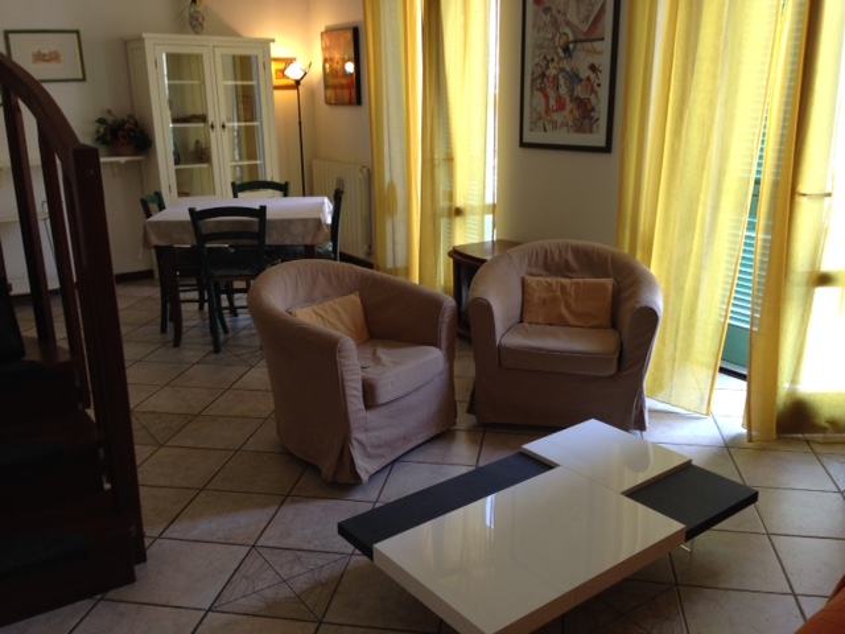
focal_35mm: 33
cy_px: 317
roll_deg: +1.2
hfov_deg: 55.4
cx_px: 422
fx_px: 806
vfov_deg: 42.9
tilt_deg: -16.8
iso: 50
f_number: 2.4
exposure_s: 1/30
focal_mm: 4.12
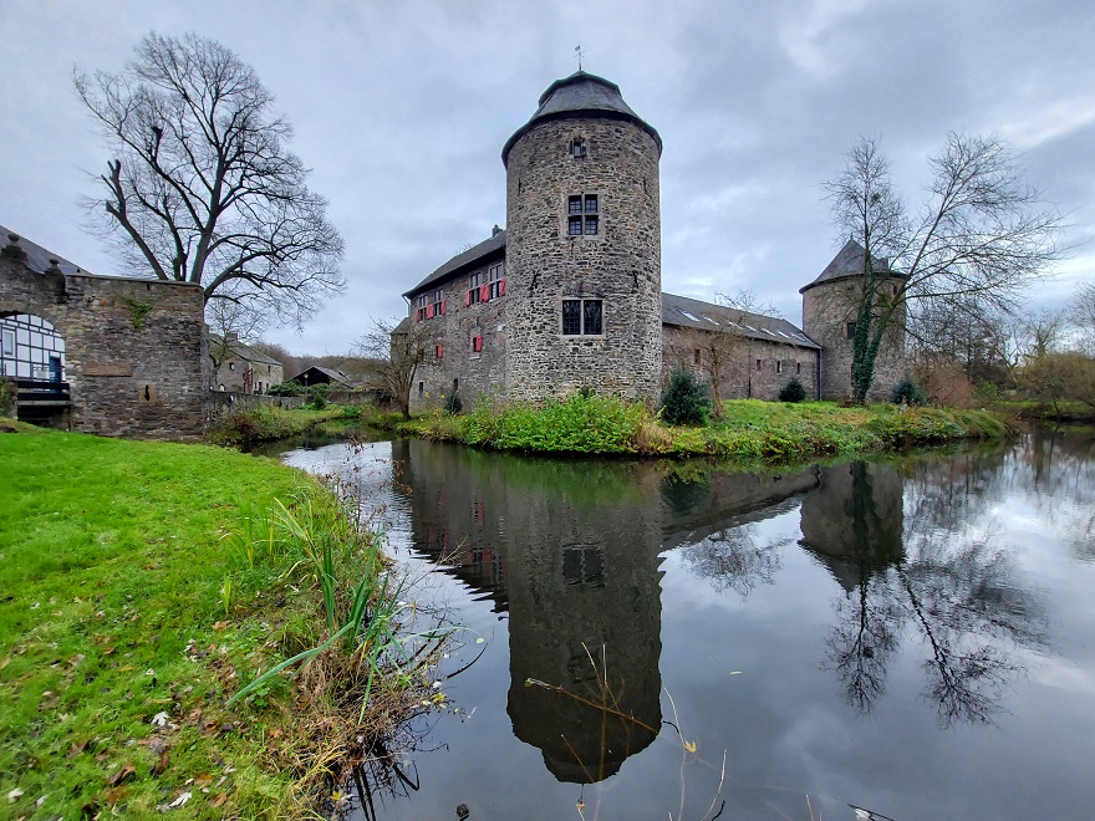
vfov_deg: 89.9
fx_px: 411
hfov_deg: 106.2
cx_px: 548
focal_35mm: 13
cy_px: 410
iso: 50
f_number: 2.2
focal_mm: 1.74
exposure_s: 1/204
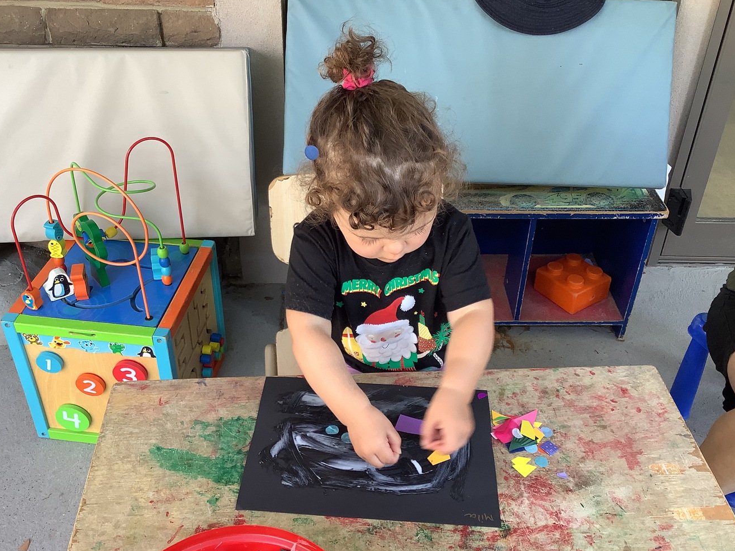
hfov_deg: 51.4
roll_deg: -3.0
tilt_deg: -36.7
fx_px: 764
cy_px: 261
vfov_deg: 39.6
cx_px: 367
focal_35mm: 36
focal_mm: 3.3
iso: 50
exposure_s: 1/50
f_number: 2.4
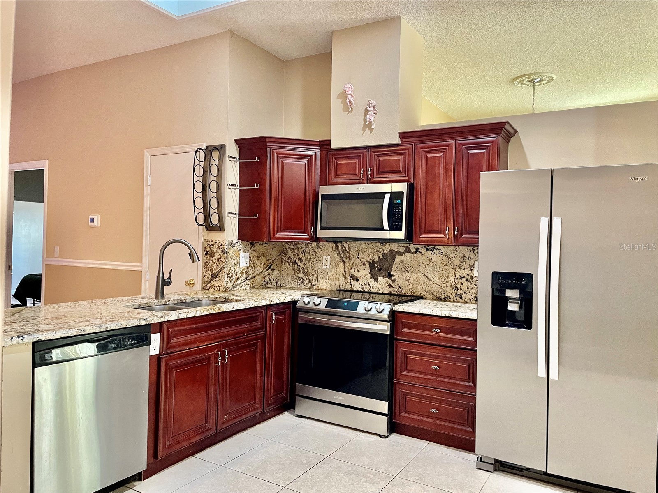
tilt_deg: +0.0
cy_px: 246
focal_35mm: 26
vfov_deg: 53.1
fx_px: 494
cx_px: 329
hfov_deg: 67.3
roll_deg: -1.2
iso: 250
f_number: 1.6
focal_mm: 4.2
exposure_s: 1/60
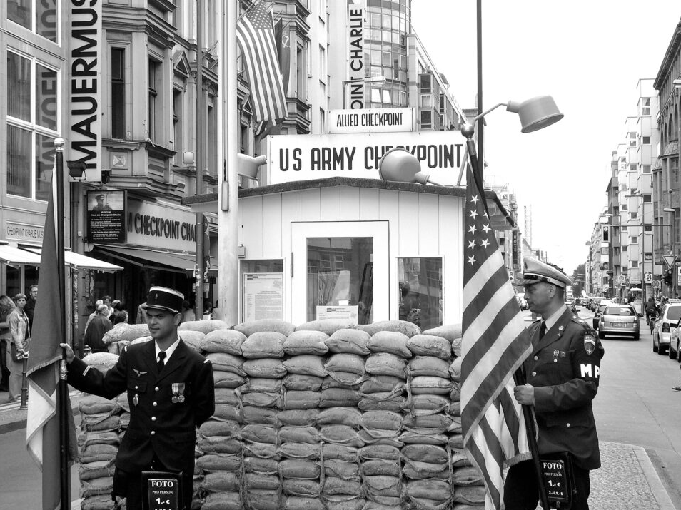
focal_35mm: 73
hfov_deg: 26.7
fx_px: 1436
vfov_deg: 20.2
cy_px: 245
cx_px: 353
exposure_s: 1/250
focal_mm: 11.2
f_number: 4.3
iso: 80
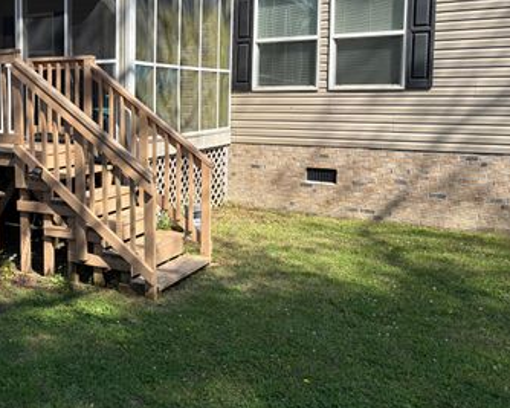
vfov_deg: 38.7
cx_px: 134
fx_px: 573
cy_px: 137
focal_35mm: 38
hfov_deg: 46.4
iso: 50
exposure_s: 1/2012
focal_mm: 5.96
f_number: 1.6
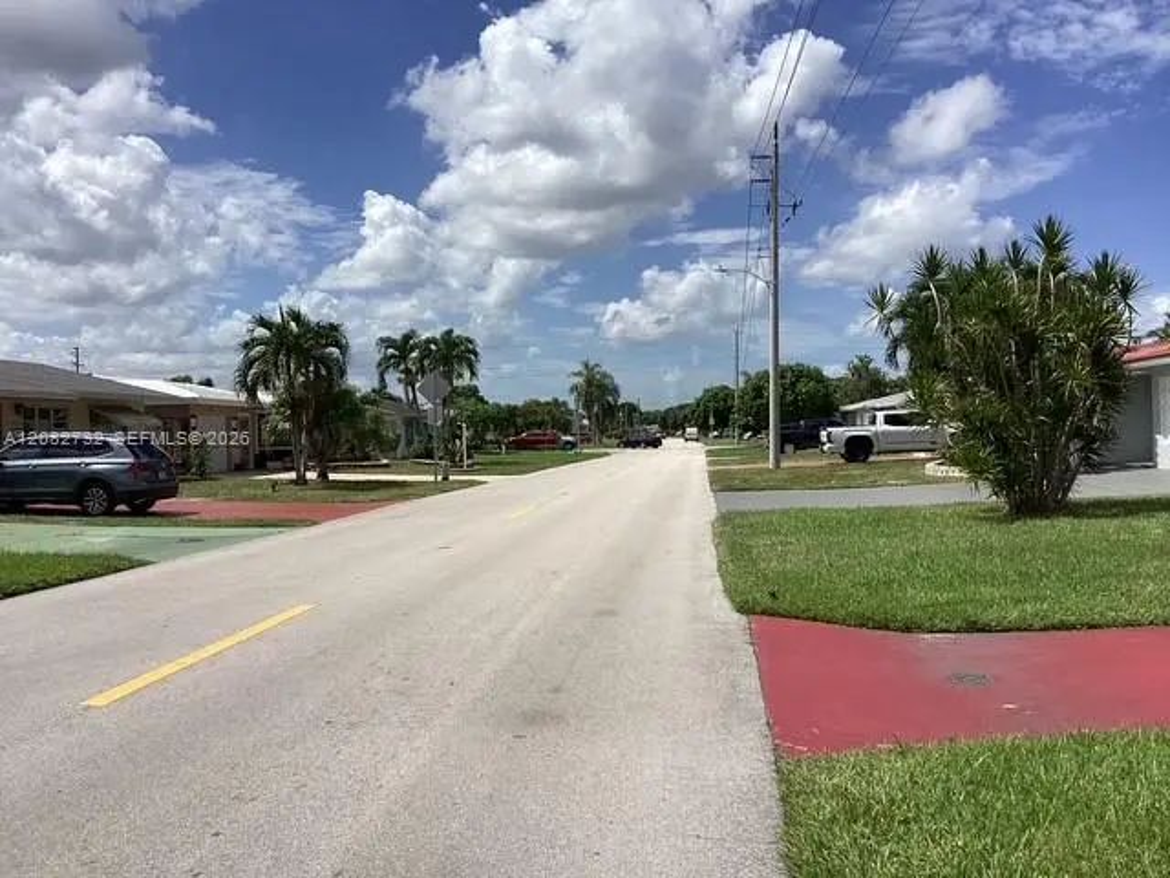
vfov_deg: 45.4
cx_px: 585
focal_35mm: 31
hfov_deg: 58.4
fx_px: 1048
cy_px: 439
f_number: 2.4
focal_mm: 3.3
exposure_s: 1/2717
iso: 25
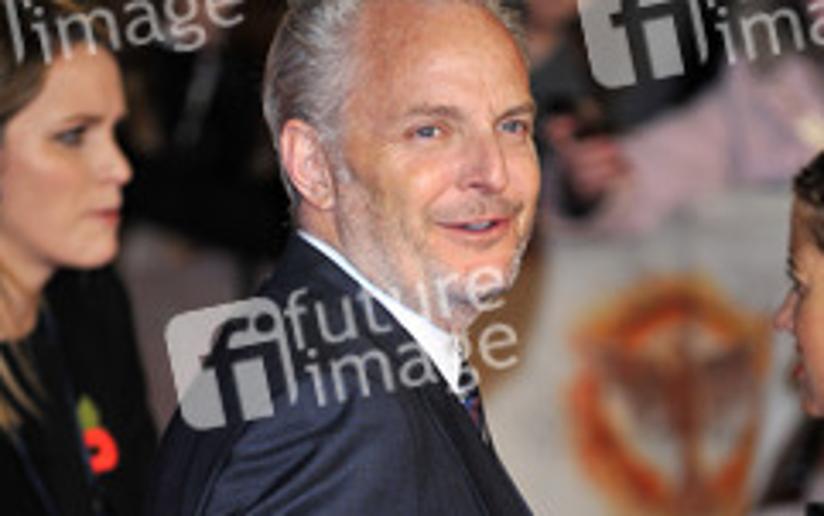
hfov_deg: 6.7
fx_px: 7034
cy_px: 519
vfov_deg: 4.2
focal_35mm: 313
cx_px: 443
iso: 800
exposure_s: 1/250
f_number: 4
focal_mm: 185
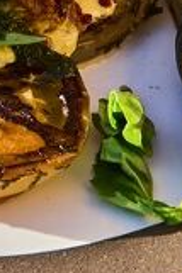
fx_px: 1892
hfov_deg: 5.4
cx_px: -210
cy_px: -64
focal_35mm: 249
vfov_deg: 8.2
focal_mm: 50
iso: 400
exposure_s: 1/125
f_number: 16
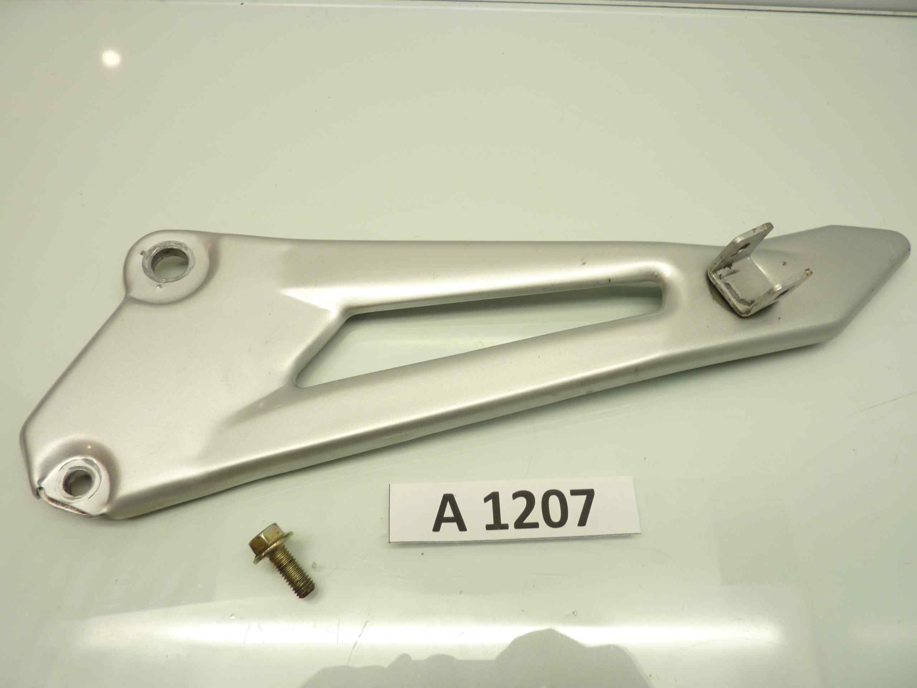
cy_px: 344
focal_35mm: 25
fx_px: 662
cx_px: 458
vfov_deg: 54.9
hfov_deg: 69.4
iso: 80
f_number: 3.3
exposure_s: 1/20
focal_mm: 4.1
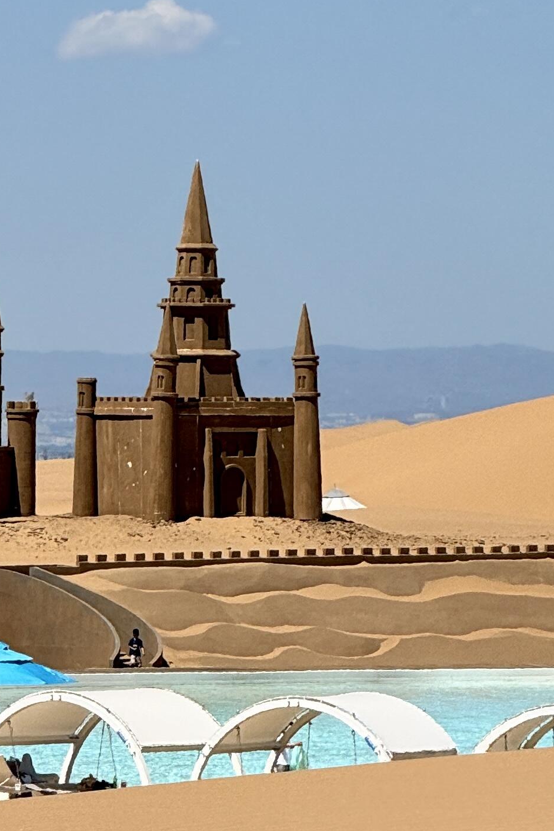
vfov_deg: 5.8
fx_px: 8221
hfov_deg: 3.9
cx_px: -88
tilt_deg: +1.5
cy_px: 100
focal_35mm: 356
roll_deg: +0.7
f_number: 2.8
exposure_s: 1/2525
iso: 50
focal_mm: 15.66
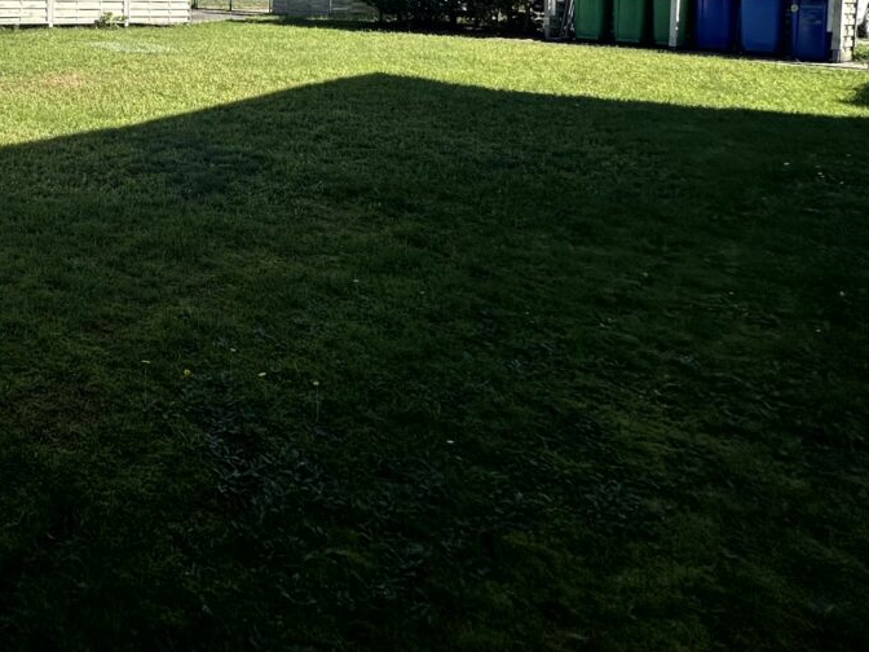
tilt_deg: -1.7
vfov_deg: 41.0
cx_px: 79
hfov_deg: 52.4
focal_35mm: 30
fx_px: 753
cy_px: 3
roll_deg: -1.3
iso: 50
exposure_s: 1/1984
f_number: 2.2
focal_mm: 2.22
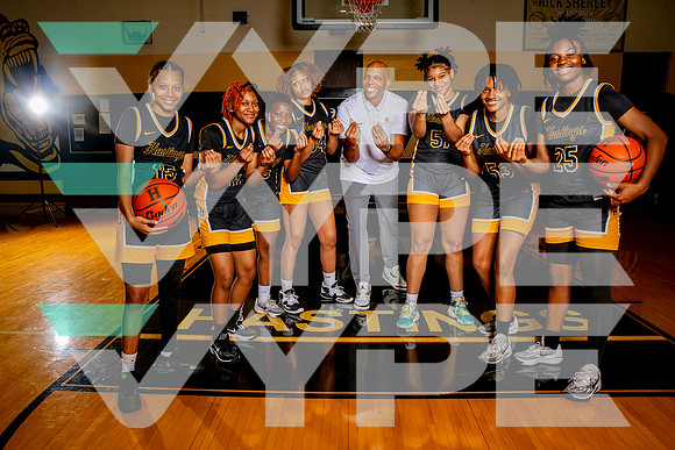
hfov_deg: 69.3
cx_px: 332
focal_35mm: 26
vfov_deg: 49.5
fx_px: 488
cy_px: 224
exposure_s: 1/250
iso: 400
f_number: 8
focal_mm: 24
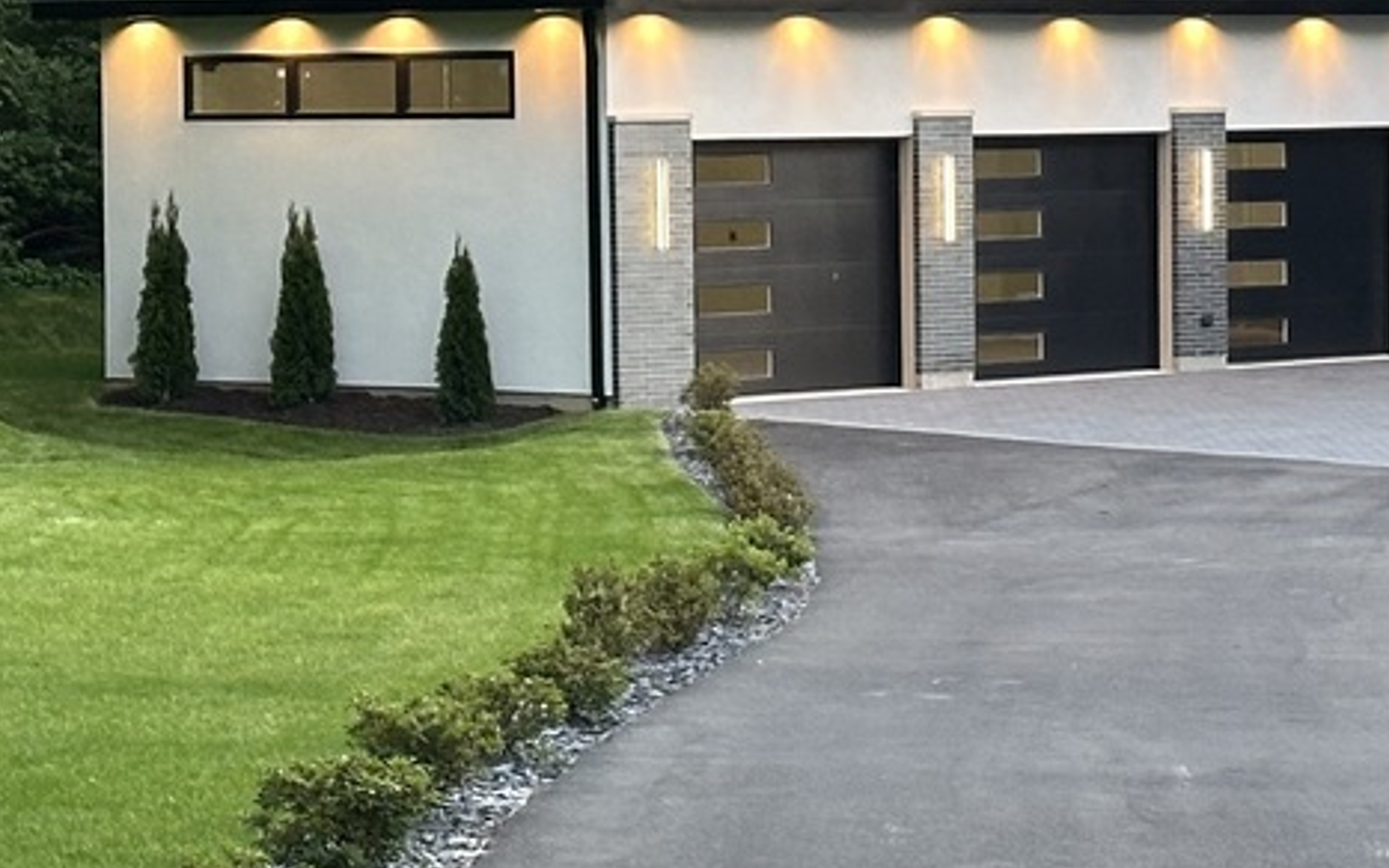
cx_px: 1413
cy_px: 297
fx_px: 5944
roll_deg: +0.2
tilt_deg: -1.0
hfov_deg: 13.1
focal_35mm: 157
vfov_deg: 8.4
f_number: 1.78
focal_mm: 6.86
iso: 160
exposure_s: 1/60
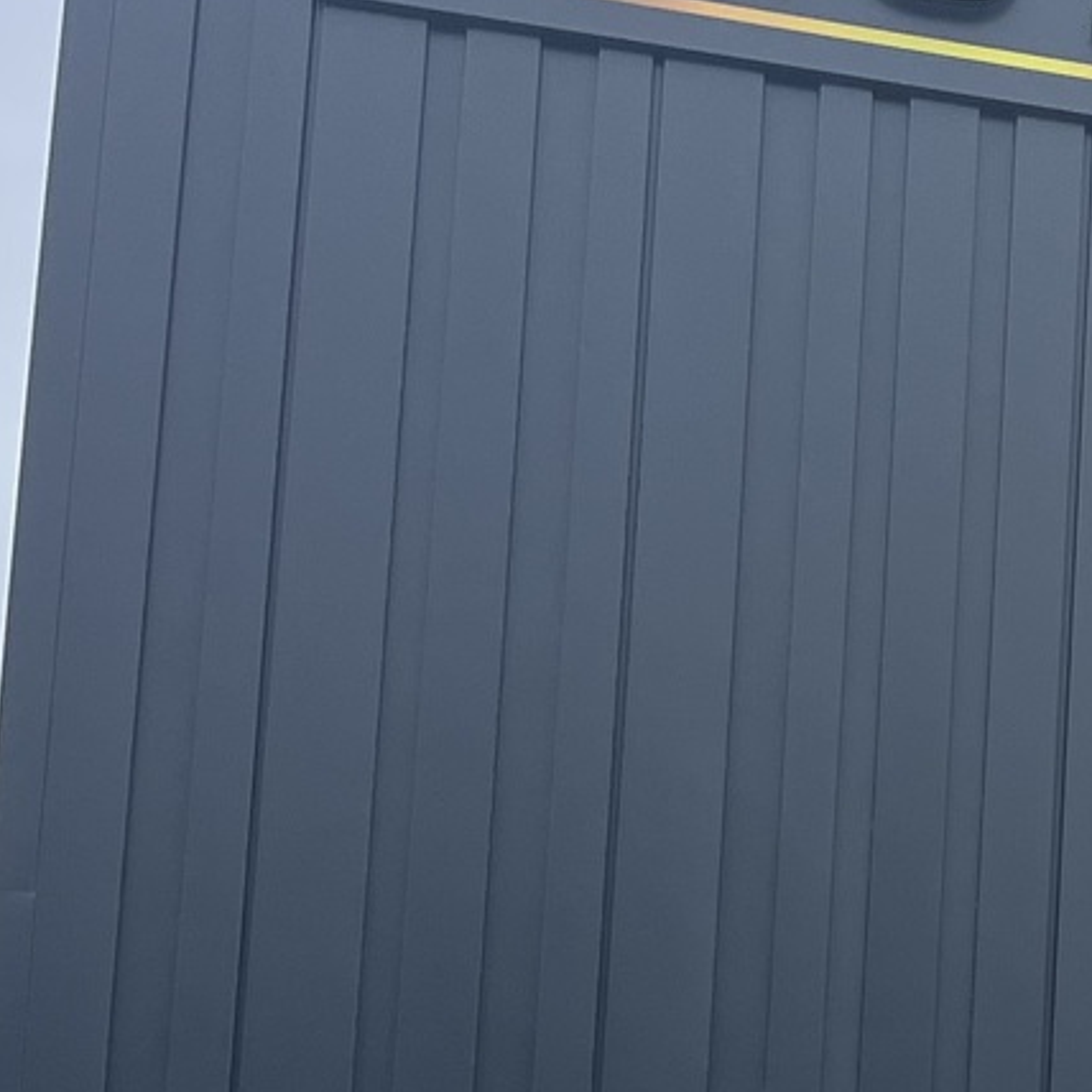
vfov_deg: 15.2
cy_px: 1339
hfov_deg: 13.0
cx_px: 2403
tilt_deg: +7.6
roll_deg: +0.3
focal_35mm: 110
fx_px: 3926
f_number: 1.6
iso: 50
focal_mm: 5.1
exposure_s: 1/1252
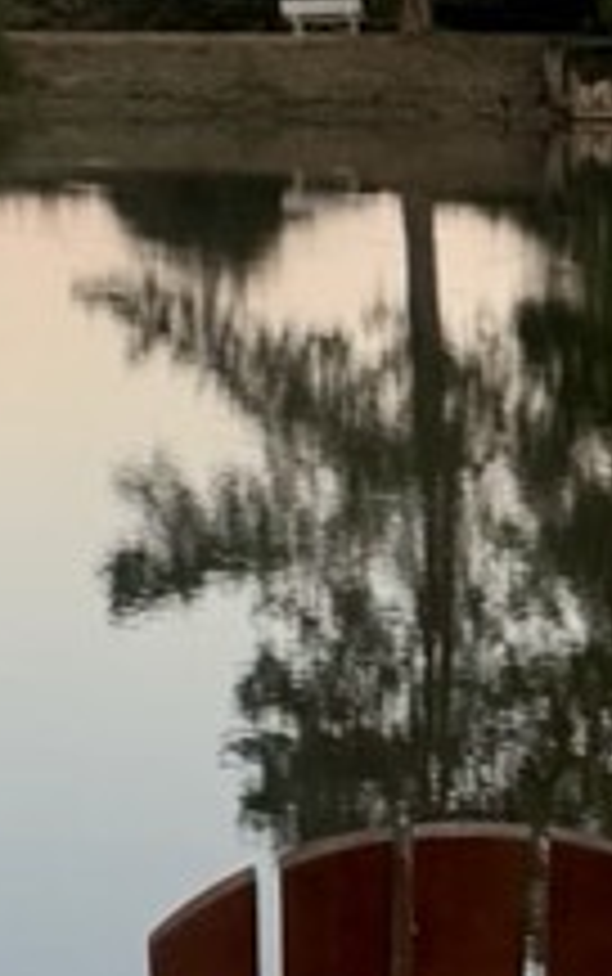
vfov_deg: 11.5
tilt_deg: +5.7
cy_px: -405
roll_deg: -0.6
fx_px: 4687
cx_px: -493
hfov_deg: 7.3
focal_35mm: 176
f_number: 1.78
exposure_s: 1/708
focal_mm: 6.76
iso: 80
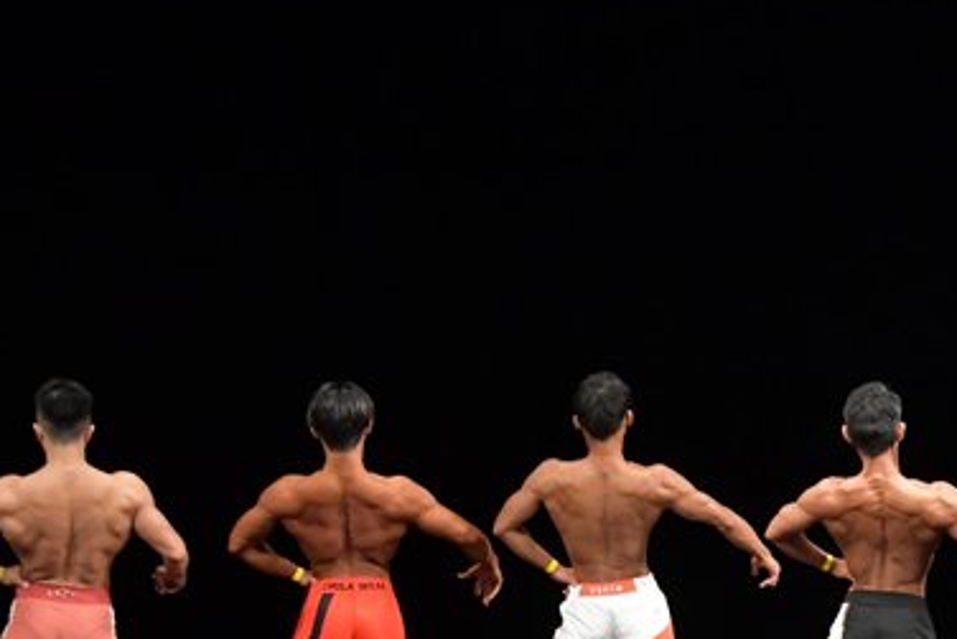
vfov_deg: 4.9
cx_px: 734
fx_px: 7393
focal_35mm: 278
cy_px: 502
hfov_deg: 7.4
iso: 3200
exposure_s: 1/400
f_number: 5.6
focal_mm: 90
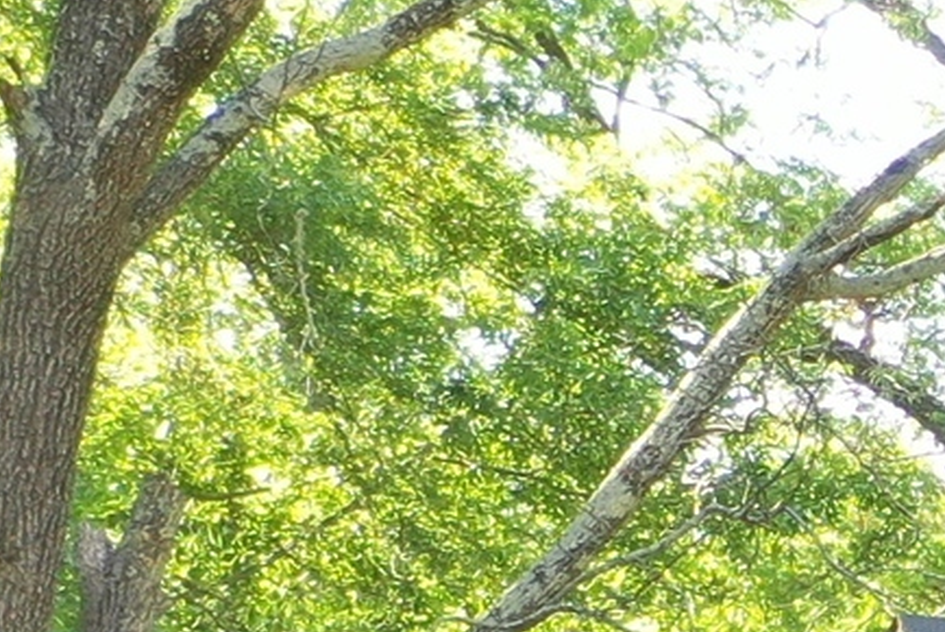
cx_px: 2865
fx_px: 5201
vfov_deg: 6.6
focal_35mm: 198
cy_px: 1427
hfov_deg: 8.6
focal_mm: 10.26
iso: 100
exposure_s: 1/60
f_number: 3.5
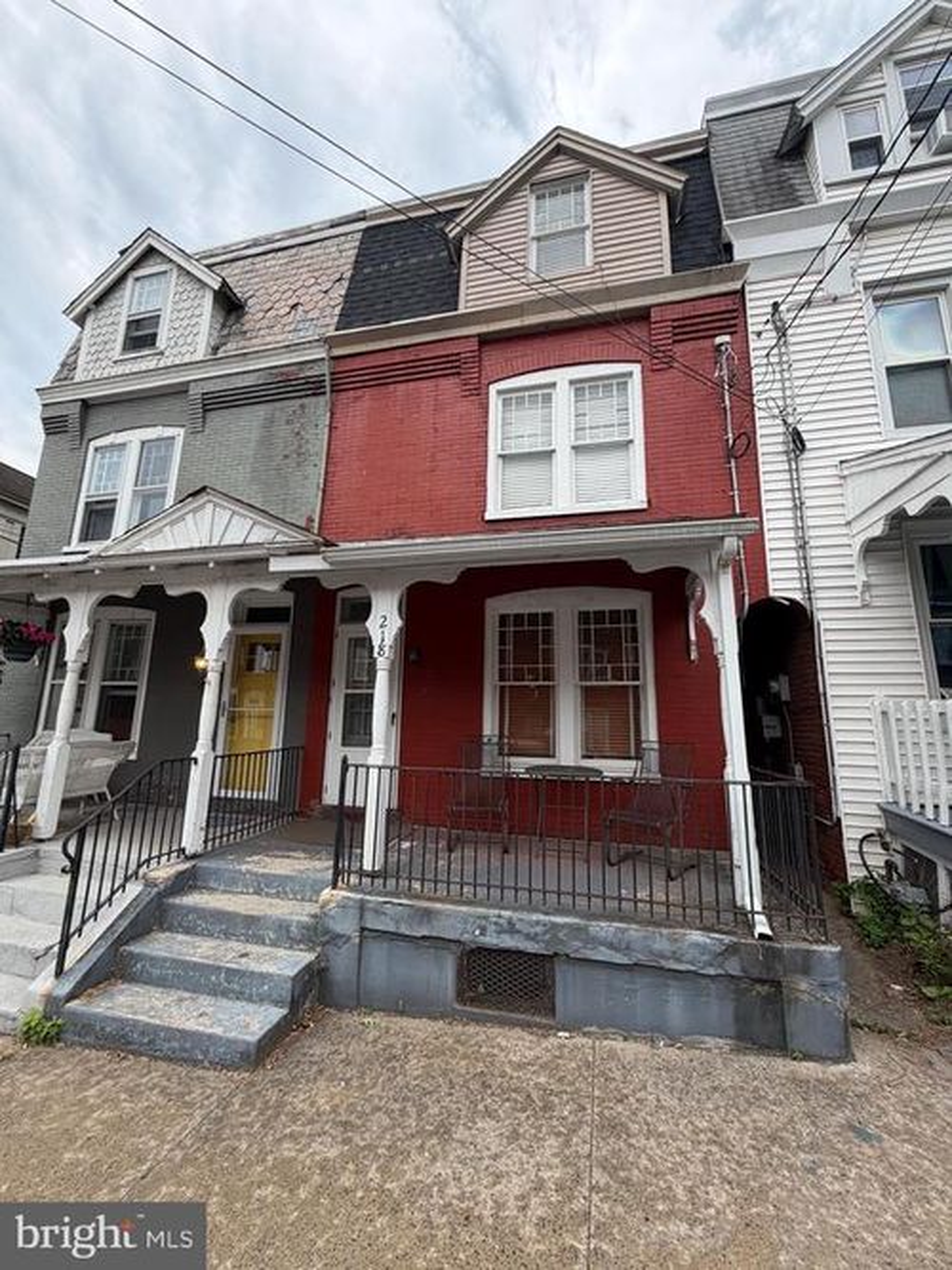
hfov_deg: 85.7
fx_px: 514
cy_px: 635
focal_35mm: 14
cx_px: 476
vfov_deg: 102.1
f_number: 2.2
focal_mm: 2.22
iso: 50
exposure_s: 1/218
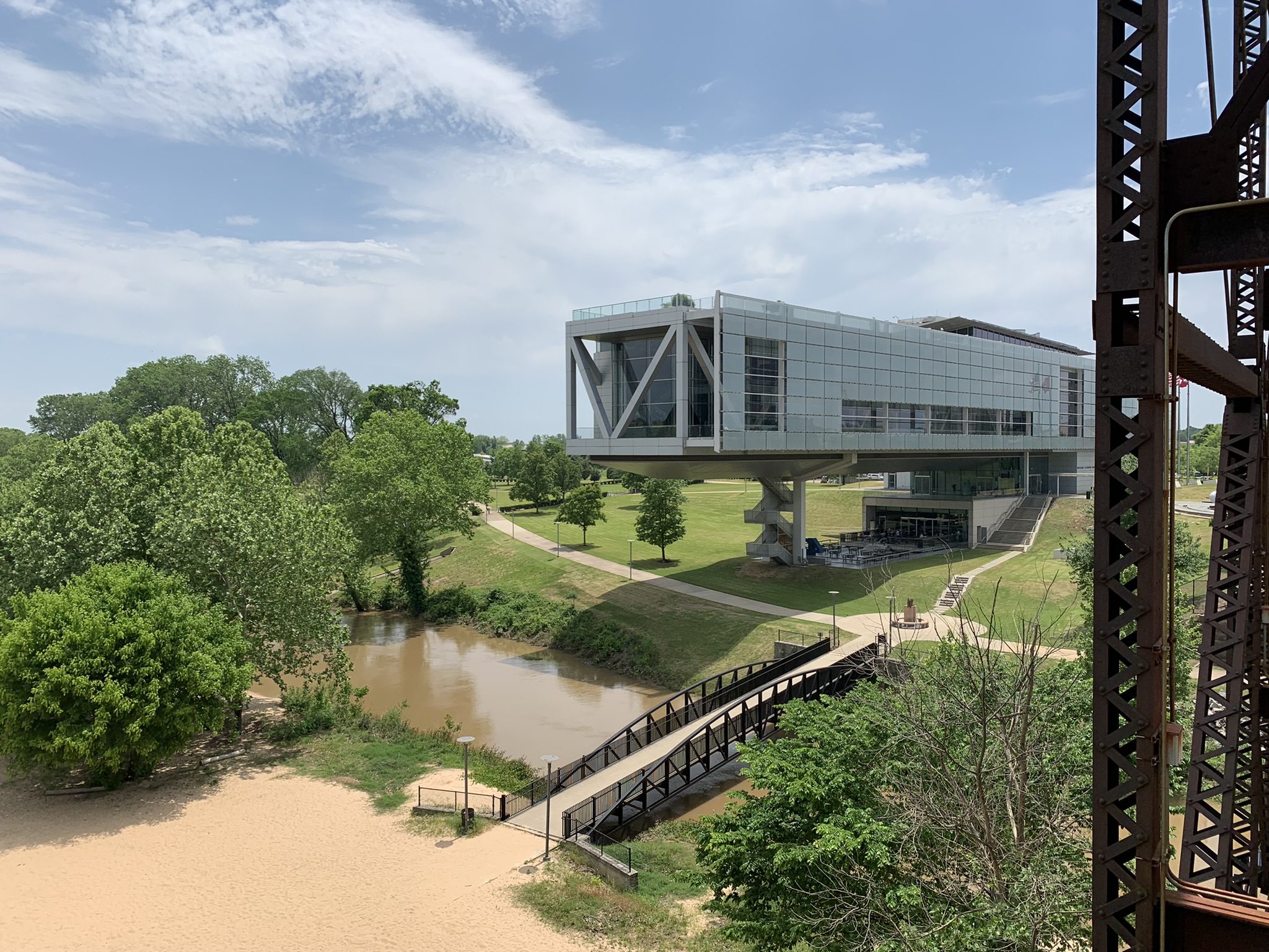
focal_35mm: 26
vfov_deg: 53.1
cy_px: 476
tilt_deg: -3.9
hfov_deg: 67.3
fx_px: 953
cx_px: 634
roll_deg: -0.2
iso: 25
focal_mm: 4.25
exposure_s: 1/3937
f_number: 1.8
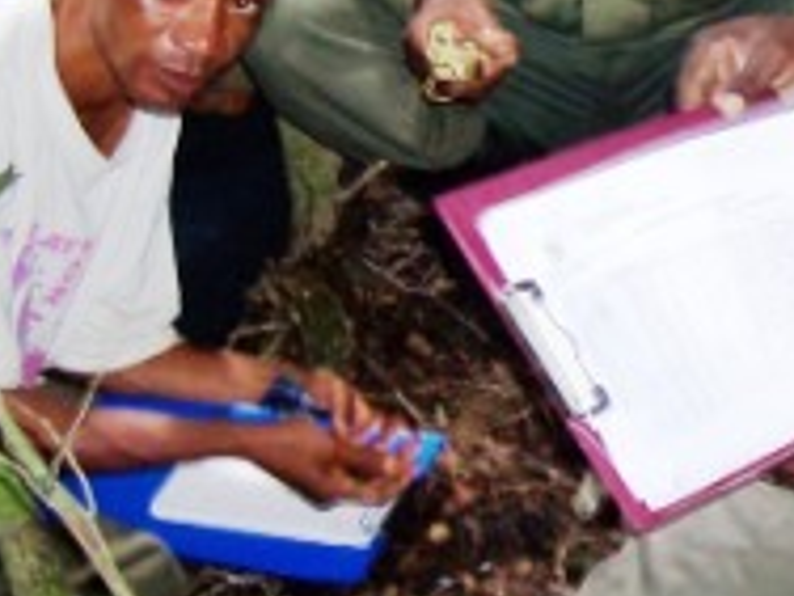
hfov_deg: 21.2
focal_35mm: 88
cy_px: 55
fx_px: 2018
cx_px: 870
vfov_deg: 16.6
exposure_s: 1/60
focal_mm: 5.6
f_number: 2.8
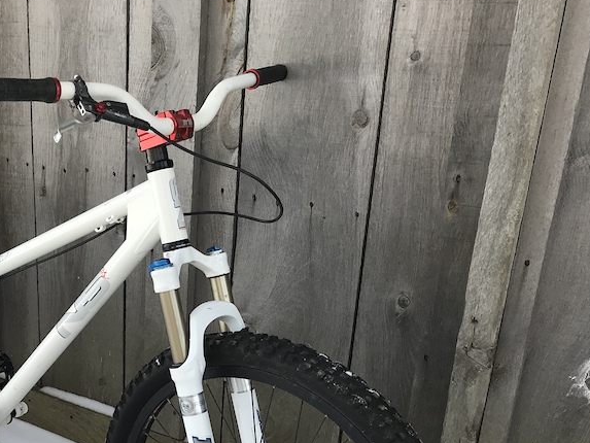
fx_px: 852
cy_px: 380
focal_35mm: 50
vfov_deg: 28.2
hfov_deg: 36.8
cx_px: 111
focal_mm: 3.99
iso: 20
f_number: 1.8
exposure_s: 1/372
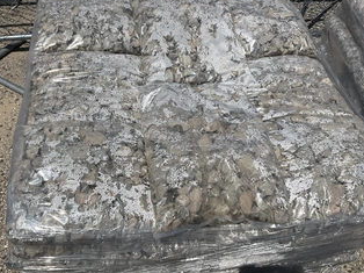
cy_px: 138
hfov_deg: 50.1
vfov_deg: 38.6
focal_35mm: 37
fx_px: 389
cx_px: 168
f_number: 1.8
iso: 25
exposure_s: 1/5814
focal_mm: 3
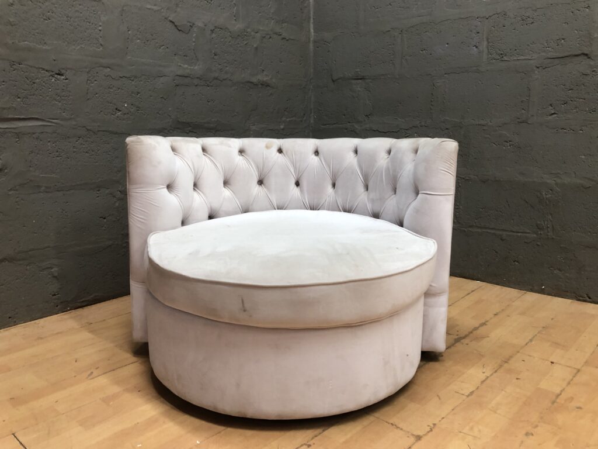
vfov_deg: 49.7
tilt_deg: -9.7
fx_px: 484
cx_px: 299
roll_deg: +0.2
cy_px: 224
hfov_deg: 63.4
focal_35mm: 28
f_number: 1.8
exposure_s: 1/17
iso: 64
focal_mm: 3.99
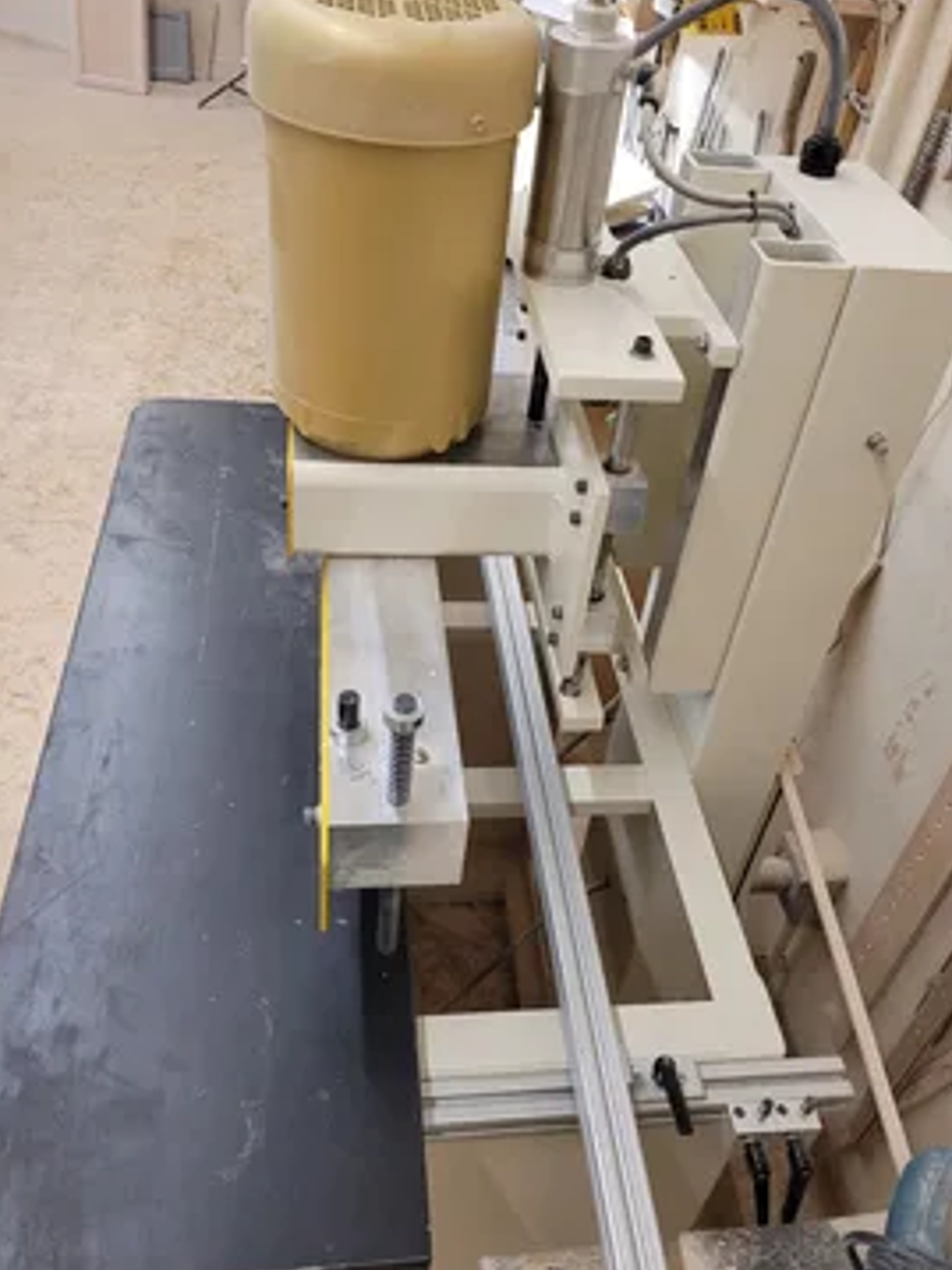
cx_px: 499
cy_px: 633
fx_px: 1064
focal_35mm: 29
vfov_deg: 61.7
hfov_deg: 48.2
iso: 320
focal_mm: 5.4
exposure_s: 1/120
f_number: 1.8
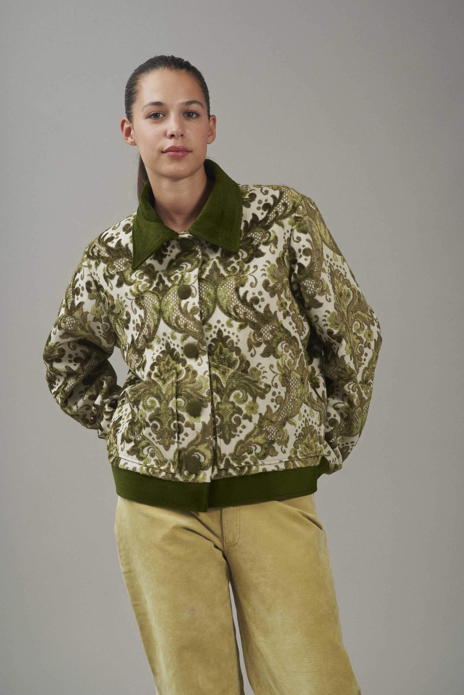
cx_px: 232
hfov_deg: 13.1
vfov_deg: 19.4
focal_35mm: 105
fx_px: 2028
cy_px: 348
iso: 200
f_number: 11
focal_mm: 105
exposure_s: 1/160
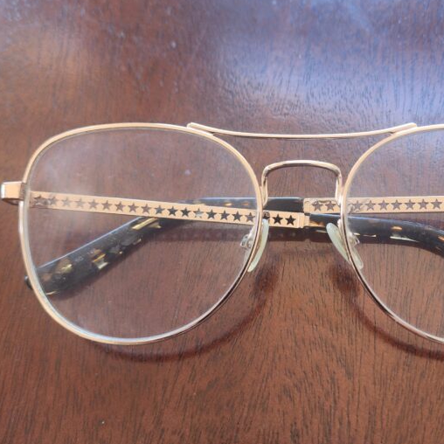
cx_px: 304
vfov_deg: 40.8
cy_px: 261
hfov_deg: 40.3
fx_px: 595
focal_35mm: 41
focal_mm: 6.4
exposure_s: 1/120
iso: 250
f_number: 1.8
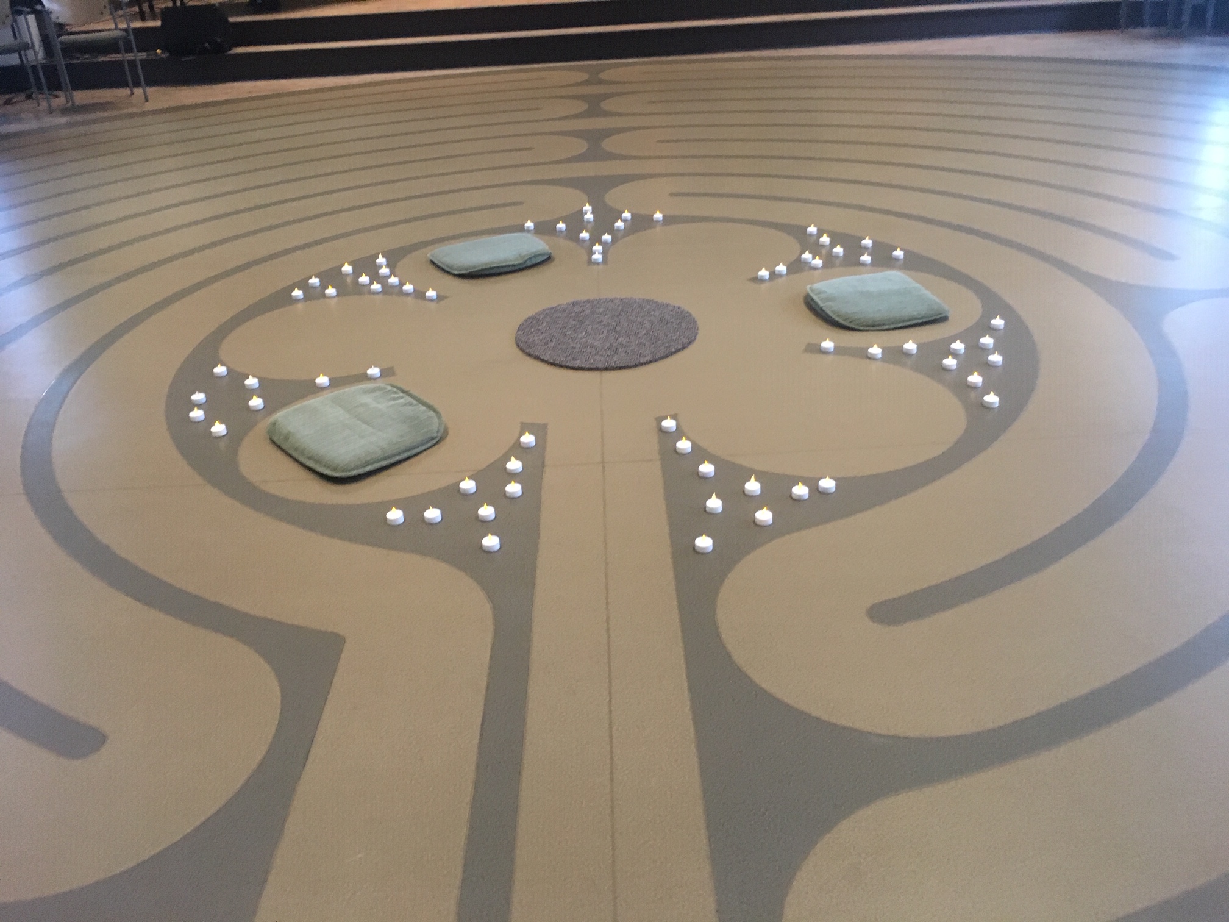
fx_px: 1030
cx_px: 614
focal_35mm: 29
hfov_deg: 61.7
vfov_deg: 48.2
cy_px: 461
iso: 200
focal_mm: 4.15
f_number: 2.2
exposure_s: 1/15
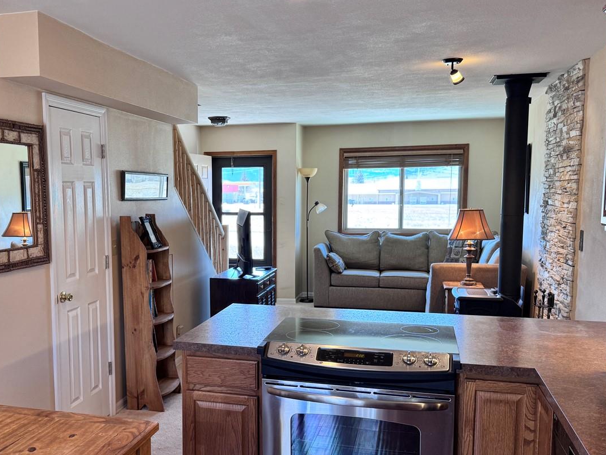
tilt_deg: -6.4
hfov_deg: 50.8
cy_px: 255
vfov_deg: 39.6
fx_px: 630
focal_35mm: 36
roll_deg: -0.2
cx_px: 221
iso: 100
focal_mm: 6.76
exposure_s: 1/120
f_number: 1.78
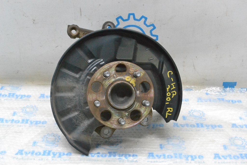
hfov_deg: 36.9
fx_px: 371
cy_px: 82
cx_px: 124
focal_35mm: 54
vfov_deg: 25.1
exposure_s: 1/100
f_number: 11
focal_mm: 36
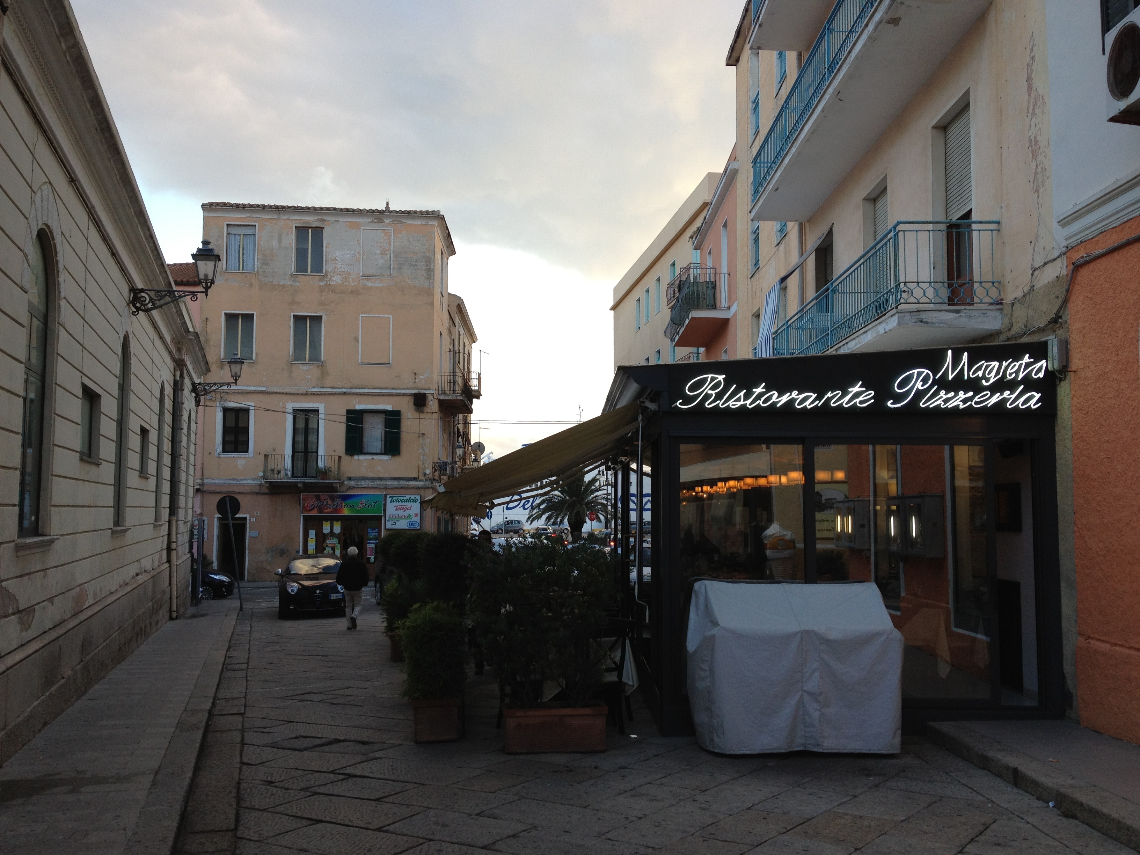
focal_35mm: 35
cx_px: 570
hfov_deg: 52.6
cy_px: 428
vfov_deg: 40.7
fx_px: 1153
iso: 64
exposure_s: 1/131
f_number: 2.4
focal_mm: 4.28
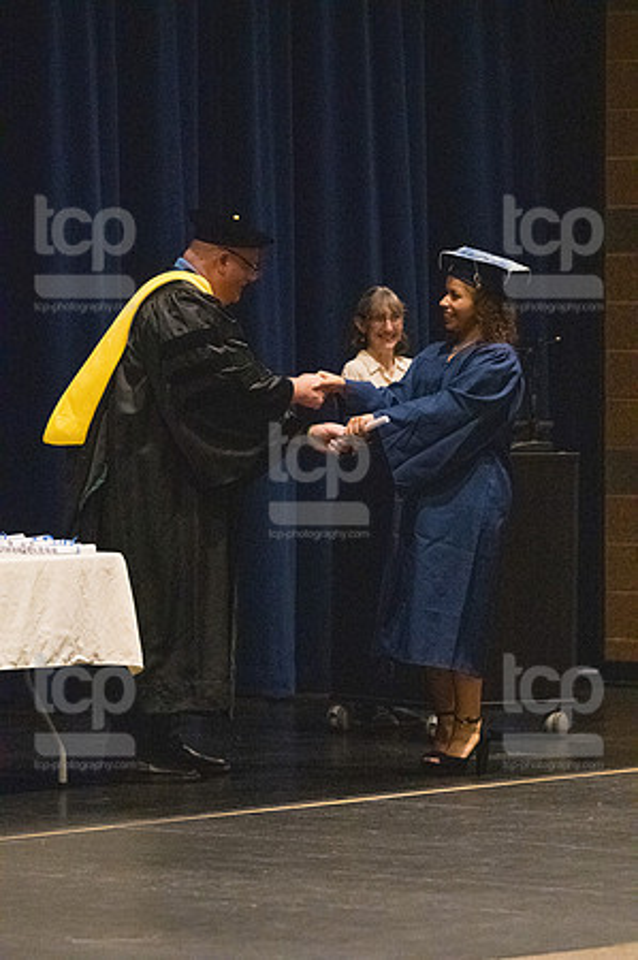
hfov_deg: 7.0
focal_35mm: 195
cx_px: 319
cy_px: 480
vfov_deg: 10.6
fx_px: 5195
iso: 10000
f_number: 3.2
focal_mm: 130
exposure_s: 1/400
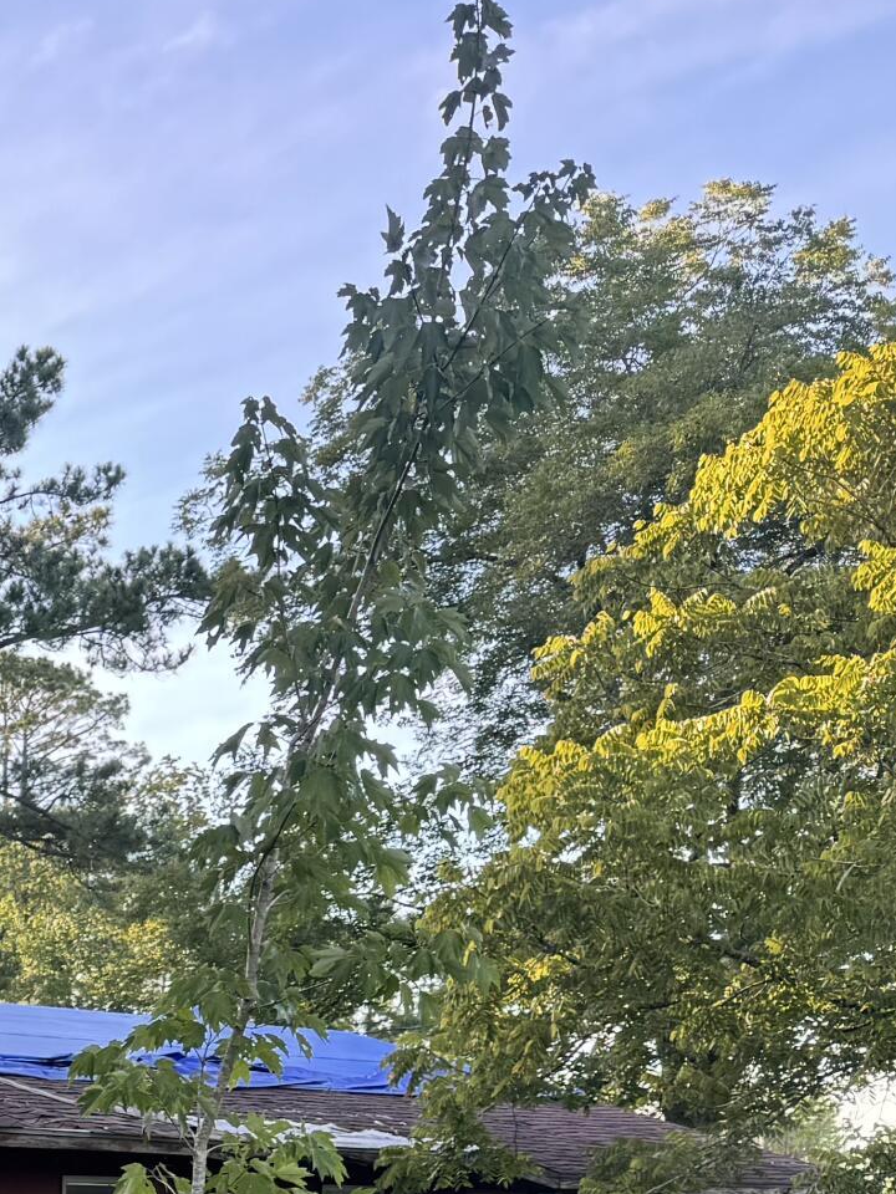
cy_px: 1343
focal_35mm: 75
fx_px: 2588
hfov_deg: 16.0
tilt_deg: -2.2
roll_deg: -0.2
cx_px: -803
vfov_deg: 24.1
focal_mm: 6.76
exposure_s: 1/226
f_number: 1.78
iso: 64
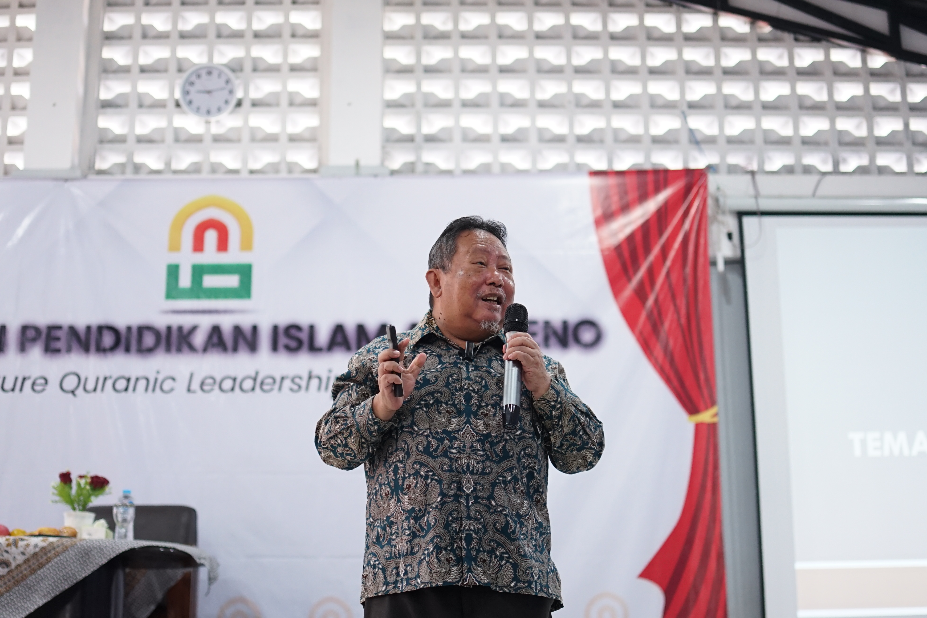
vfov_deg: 26.0
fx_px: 1339
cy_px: 309
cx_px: 464
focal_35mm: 52
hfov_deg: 38.2
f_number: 1.8
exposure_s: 1/125
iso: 800
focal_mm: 35
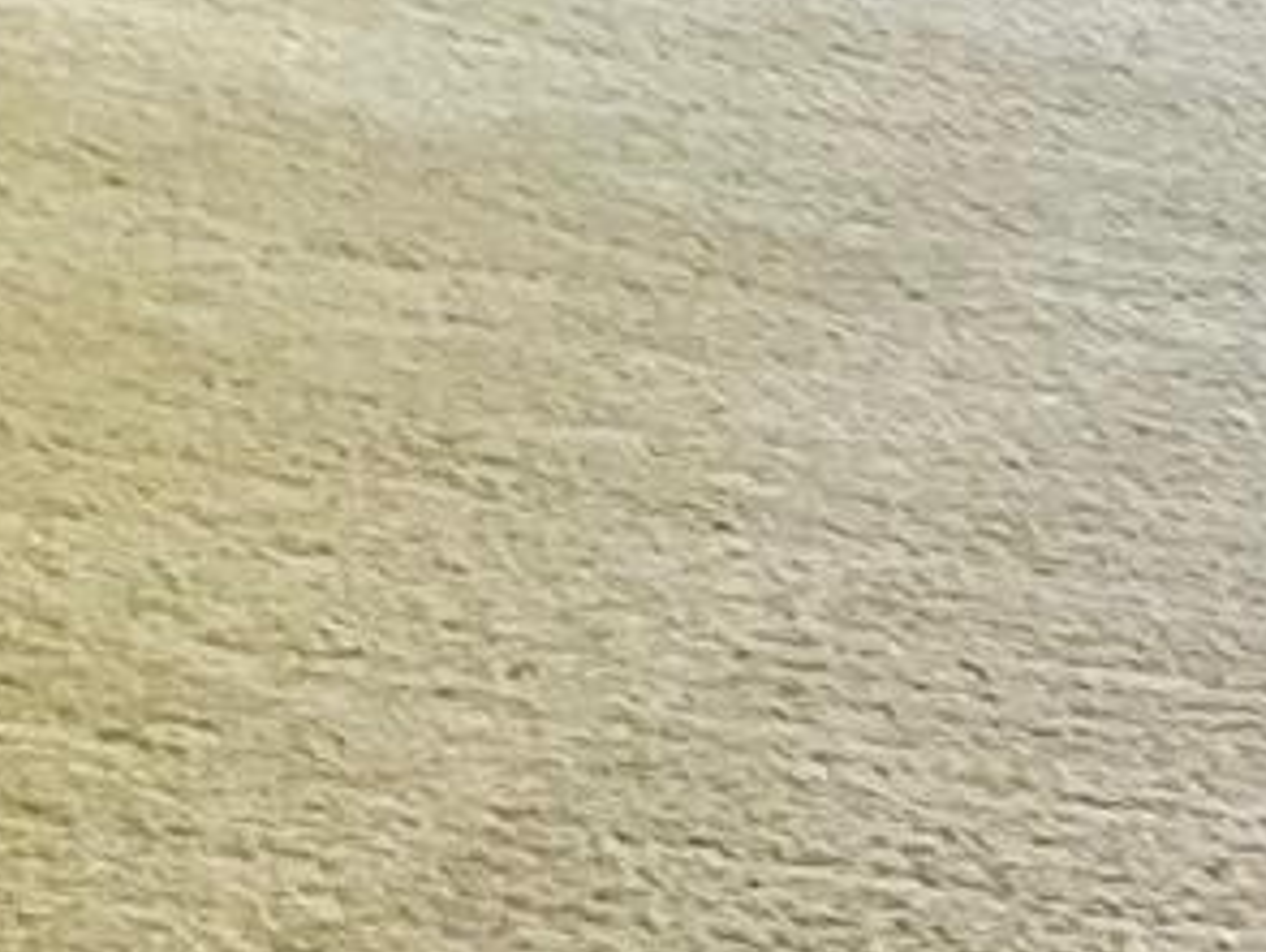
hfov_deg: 10.1
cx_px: 2687
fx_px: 6515
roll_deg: +0.5
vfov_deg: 7.4
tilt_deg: -2.4
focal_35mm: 178
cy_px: -1814
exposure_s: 1/60
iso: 64
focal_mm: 5.1
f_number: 1.6
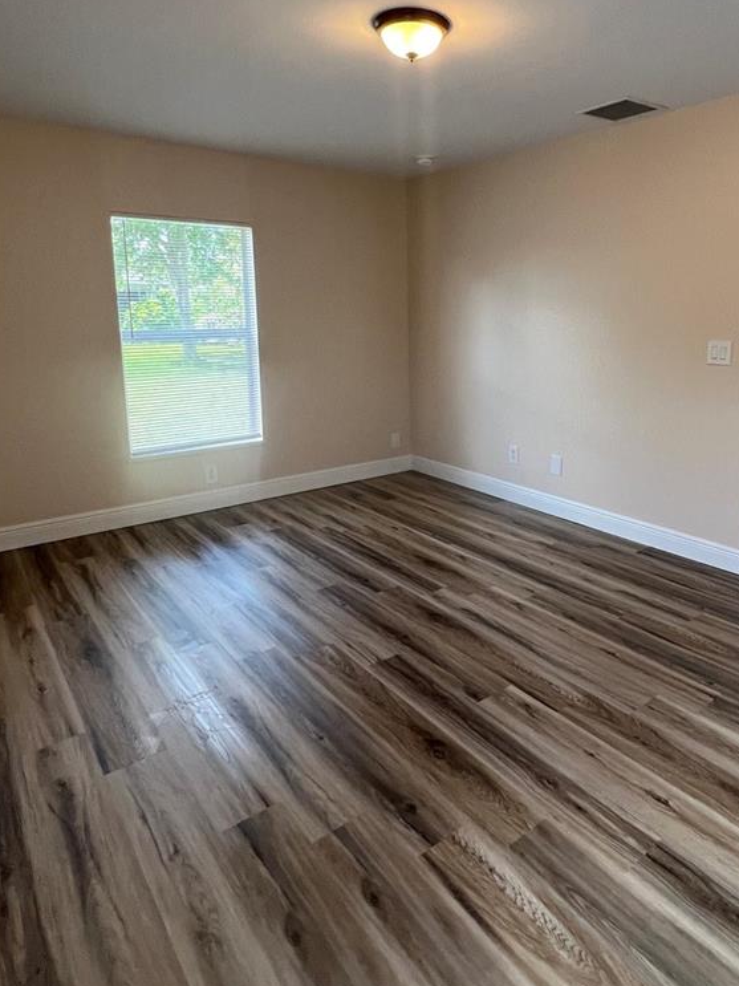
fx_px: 598
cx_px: 454
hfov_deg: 62.7
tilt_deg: -9.2
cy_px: 419
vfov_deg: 78.5
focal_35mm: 21
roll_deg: +1.0
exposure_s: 1/99
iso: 125
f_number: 1.8
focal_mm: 1.57
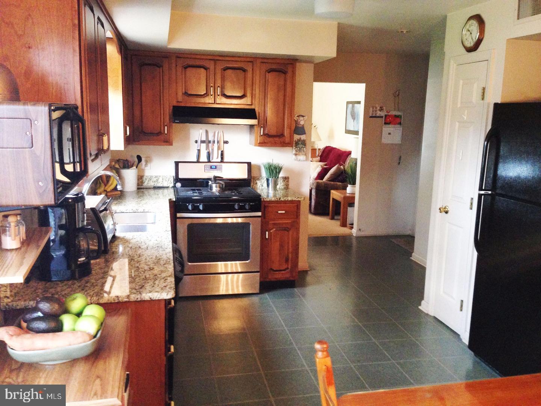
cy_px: 203
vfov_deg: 42.9
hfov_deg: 55.4
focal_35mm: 33
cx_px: 270
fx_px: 516
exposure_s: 1/20
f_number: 2.4
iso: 320
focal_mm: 4.12
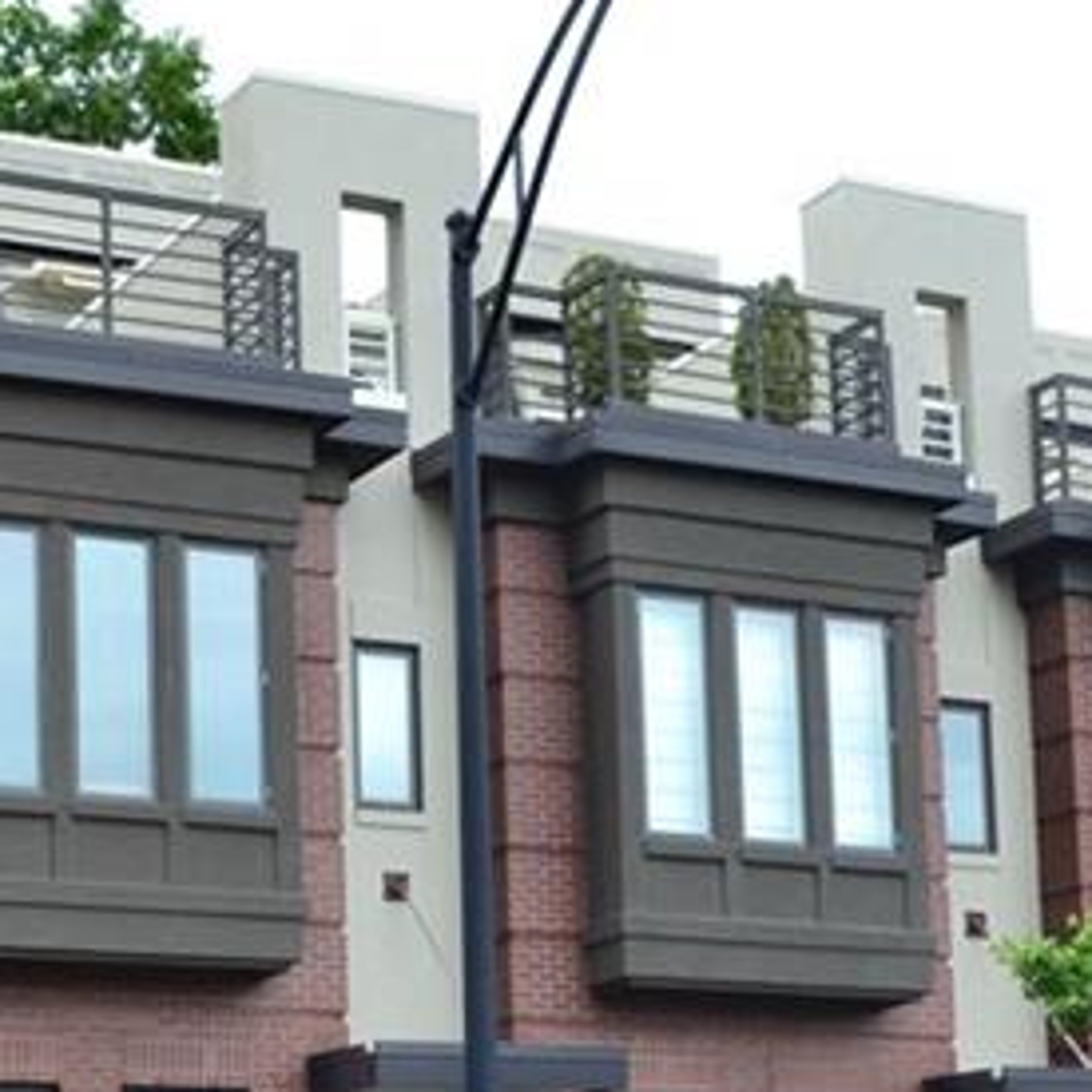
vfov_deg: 17.9
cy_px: 1092
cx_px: 477
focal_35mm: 95
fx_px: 3391
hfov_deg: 18.3
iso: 400
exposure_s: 1/125
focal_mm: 20
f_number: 9
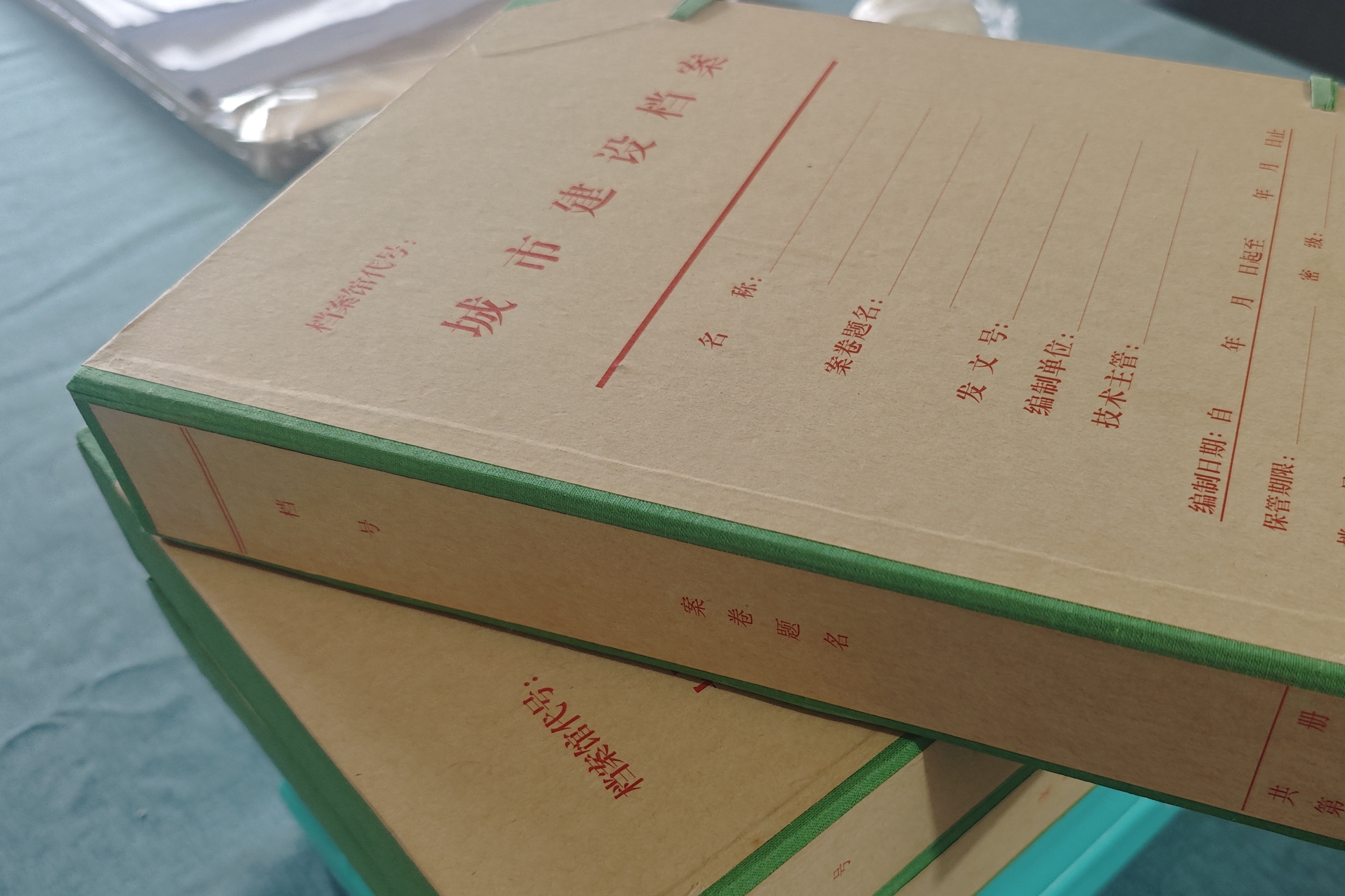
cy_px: 559
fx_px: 1233
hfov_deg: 56.6
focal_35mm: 33
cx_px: 830
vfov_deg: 39.7
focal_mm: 6.55
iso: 400
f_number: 1.6
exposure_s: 1/50
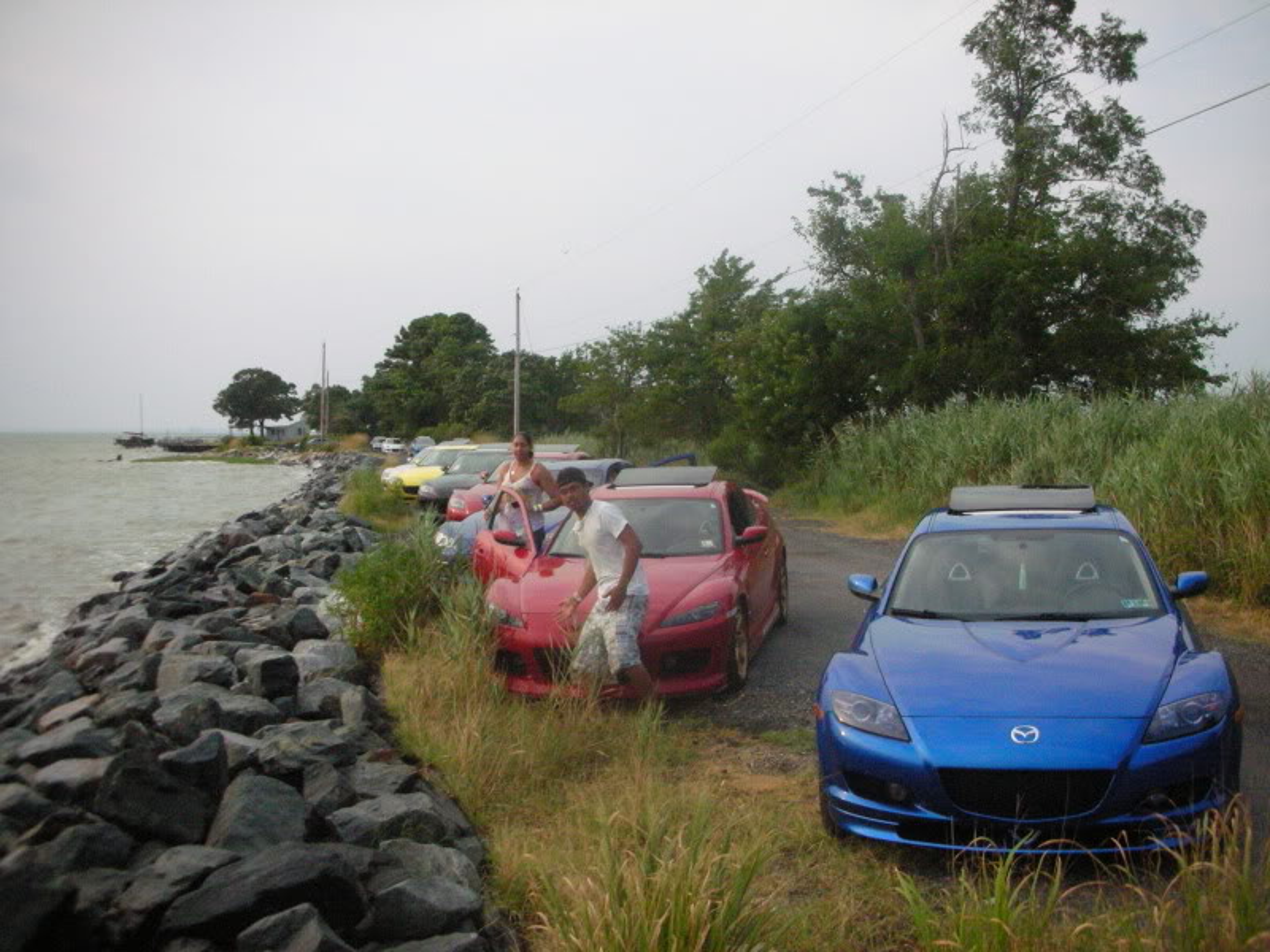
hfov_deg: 52.6
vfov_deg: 40.7
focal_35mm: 35
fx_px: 1284
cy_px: 476
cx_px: 635
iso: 400
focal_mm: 5.8
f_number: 8.5
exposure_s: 1/178
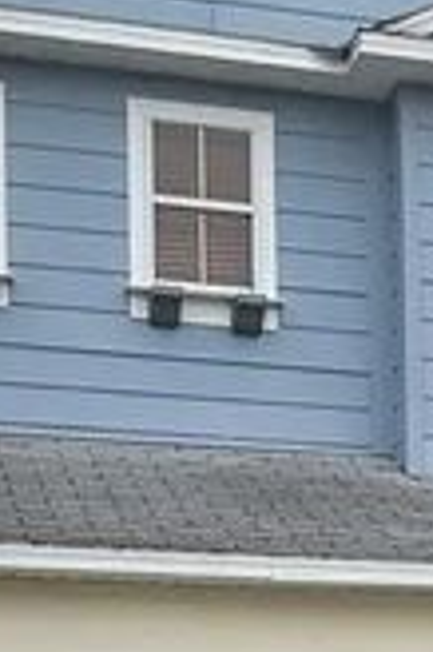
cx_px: 524
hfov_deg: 11.4
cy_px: 835
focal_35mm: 118
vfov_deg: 16.5
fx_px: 2133
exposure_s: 1/683
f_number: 1.8
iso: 16
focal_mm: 3
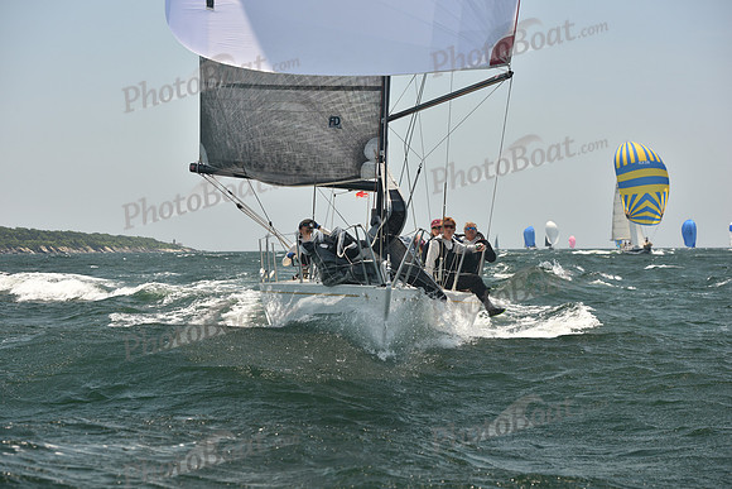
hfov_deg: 28.8
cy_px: 244
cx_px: 366
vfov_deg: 19.5
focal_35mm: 70
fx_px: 1424
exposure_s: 1/640
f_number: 6.3
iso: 250
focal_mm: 70
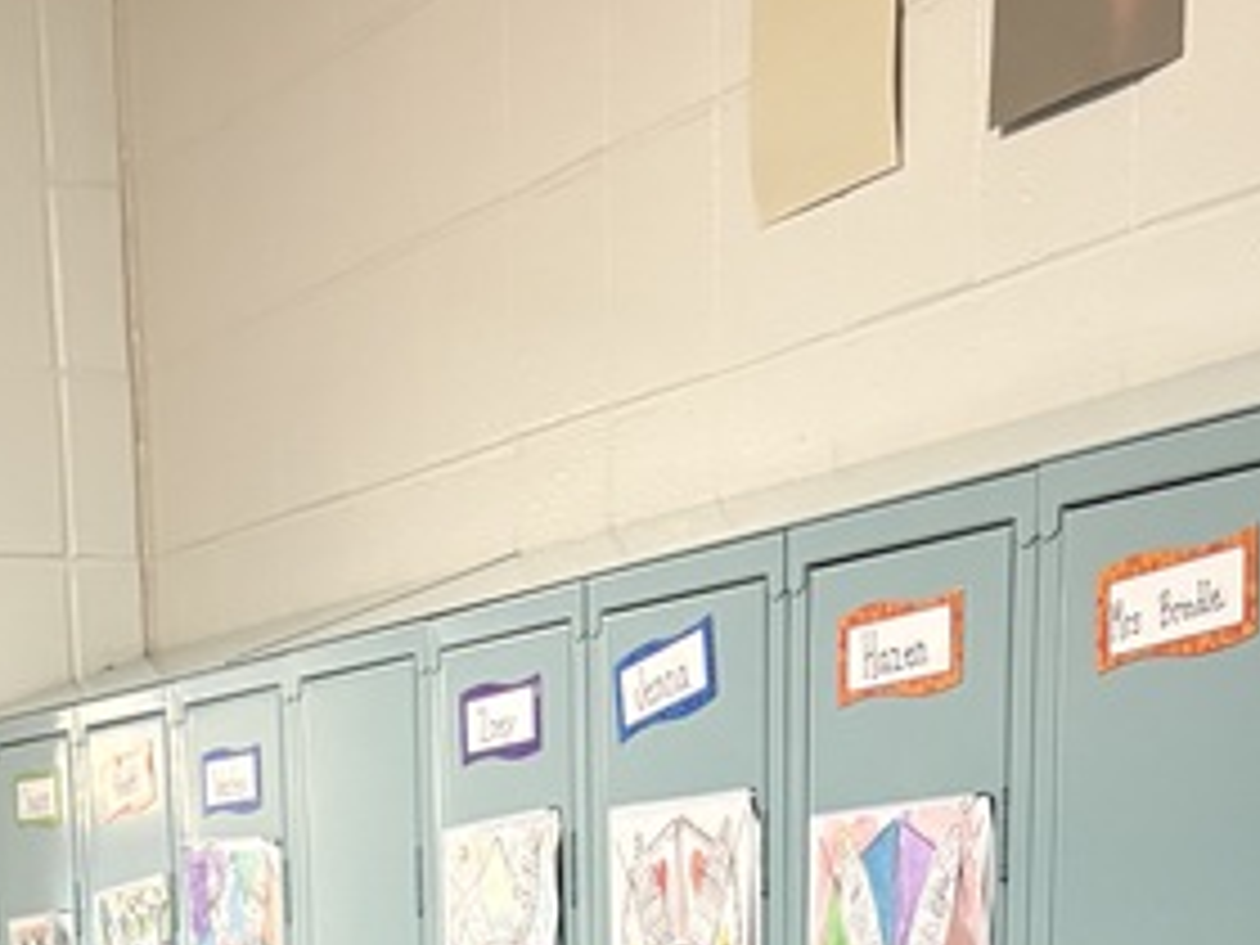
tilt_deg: -17.3
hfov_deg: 20.6
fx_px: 3458
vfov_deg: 12.9
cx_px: 441
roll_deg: +1.9
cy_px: 2074
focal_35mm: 95
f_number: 1.6
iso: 250
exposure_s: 1/60
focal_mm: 5.96
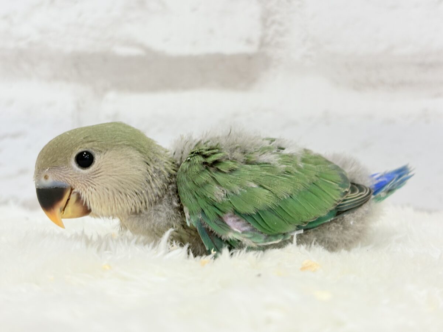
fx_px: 665
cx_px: 222
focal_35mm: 52
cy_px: 166
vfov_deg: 28.0
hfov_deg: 36.8
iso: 40
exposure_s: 1/50
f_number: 1.6
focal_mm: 5.96
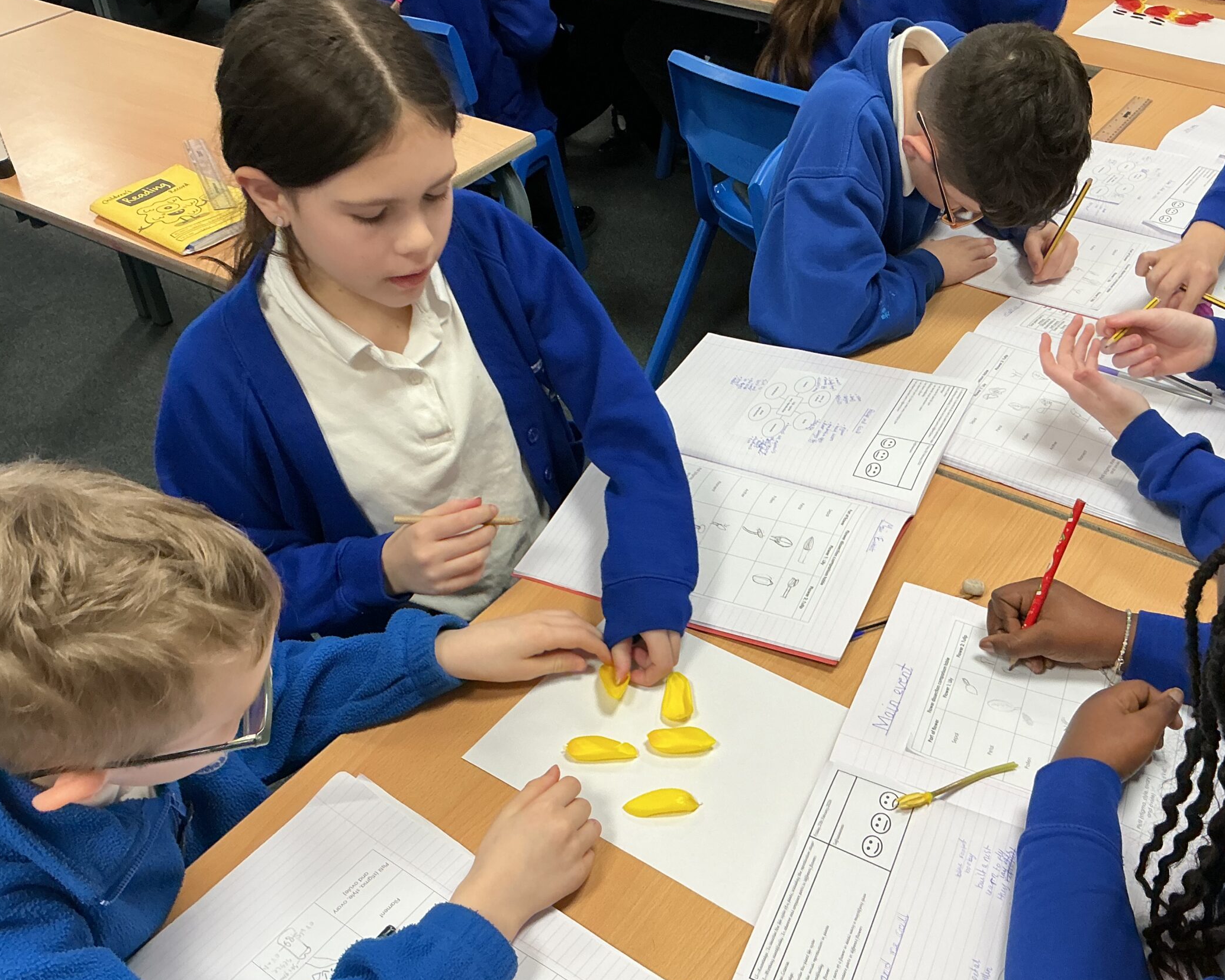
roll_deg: +1.2
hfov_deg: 51.4
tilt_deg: -42.3
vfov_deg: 42.1
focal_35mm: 35
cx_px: 689
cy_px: 559
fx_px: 1269
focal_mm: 3
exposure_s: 1/60
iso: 80
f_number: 1.8
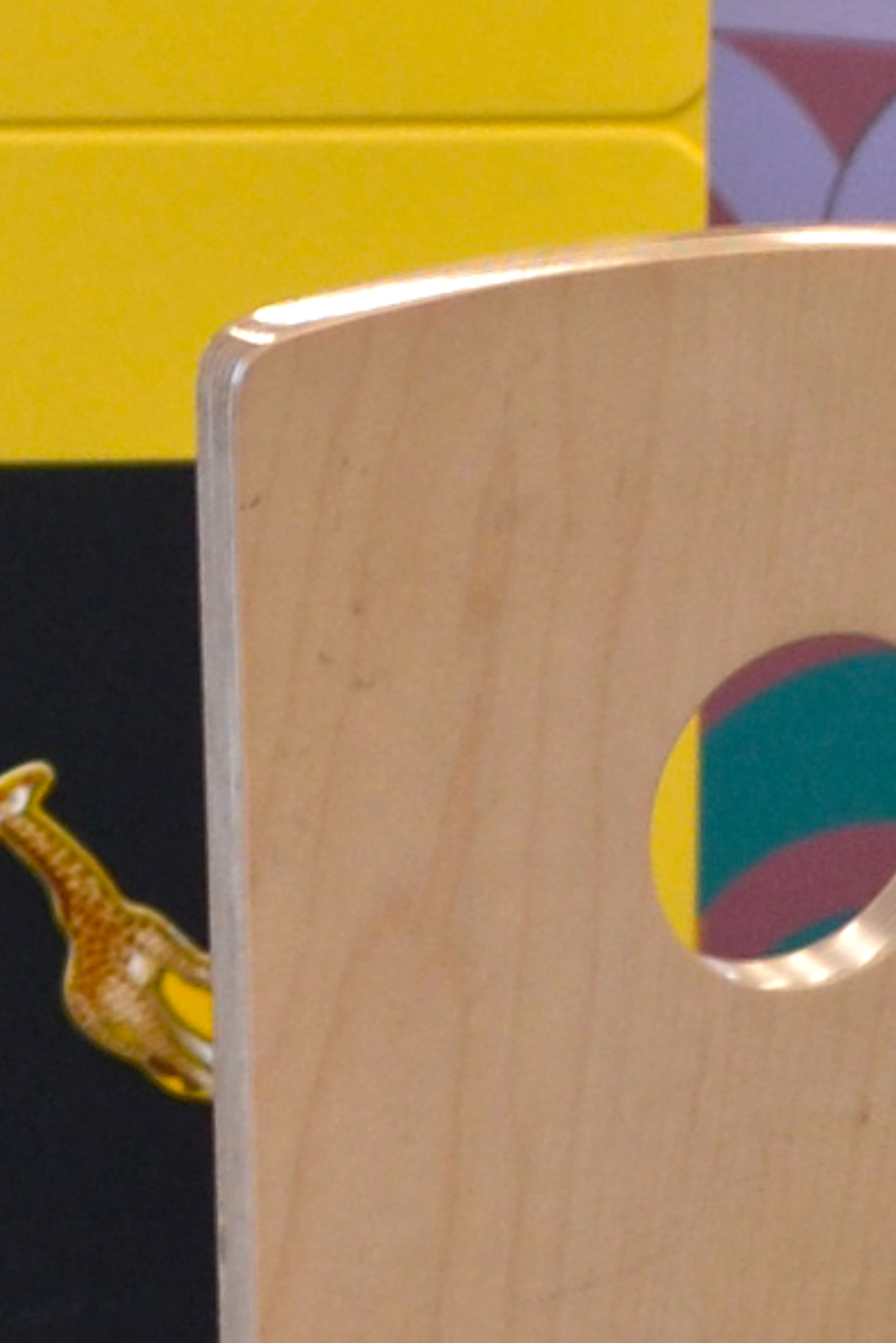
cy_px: 370
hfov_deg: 4.9
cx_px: -606
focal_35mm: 280
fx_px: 10446
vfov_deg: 7.3
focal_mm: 24
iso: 400
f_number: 4
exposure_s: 1/50
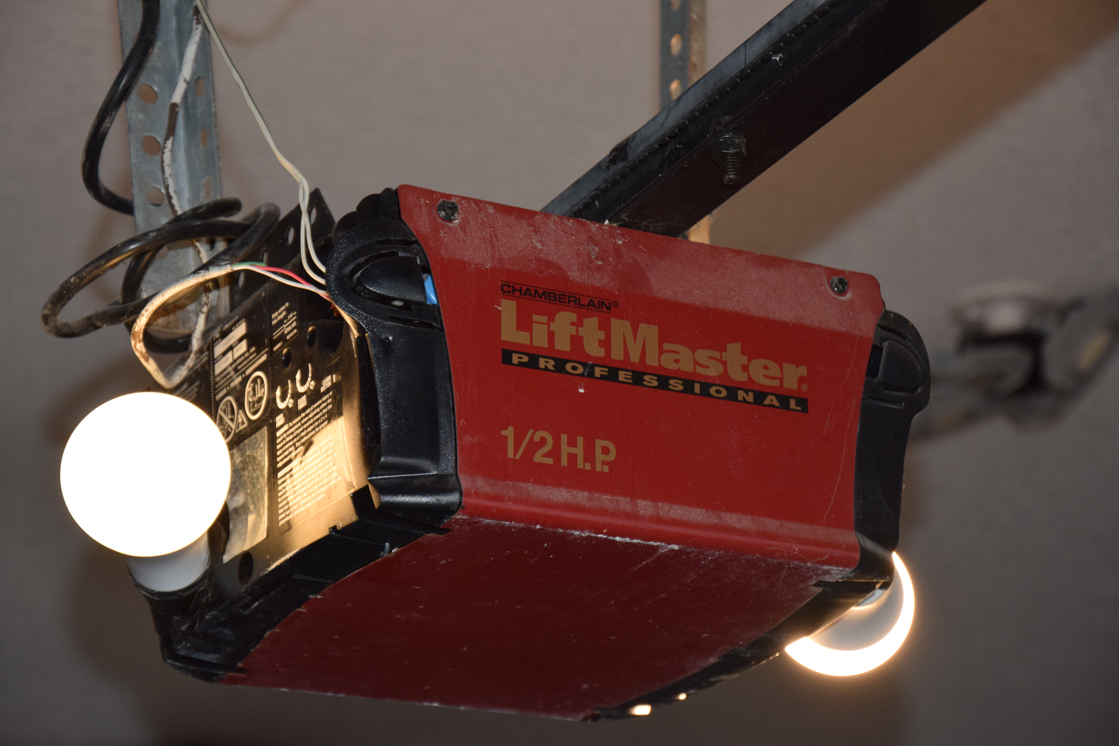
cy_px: 373
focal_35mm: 112
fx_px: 3497
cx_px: 560
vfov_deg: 12.2
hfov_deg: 18.2
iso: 800
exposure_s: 1/100
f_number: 5.3
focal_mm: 75
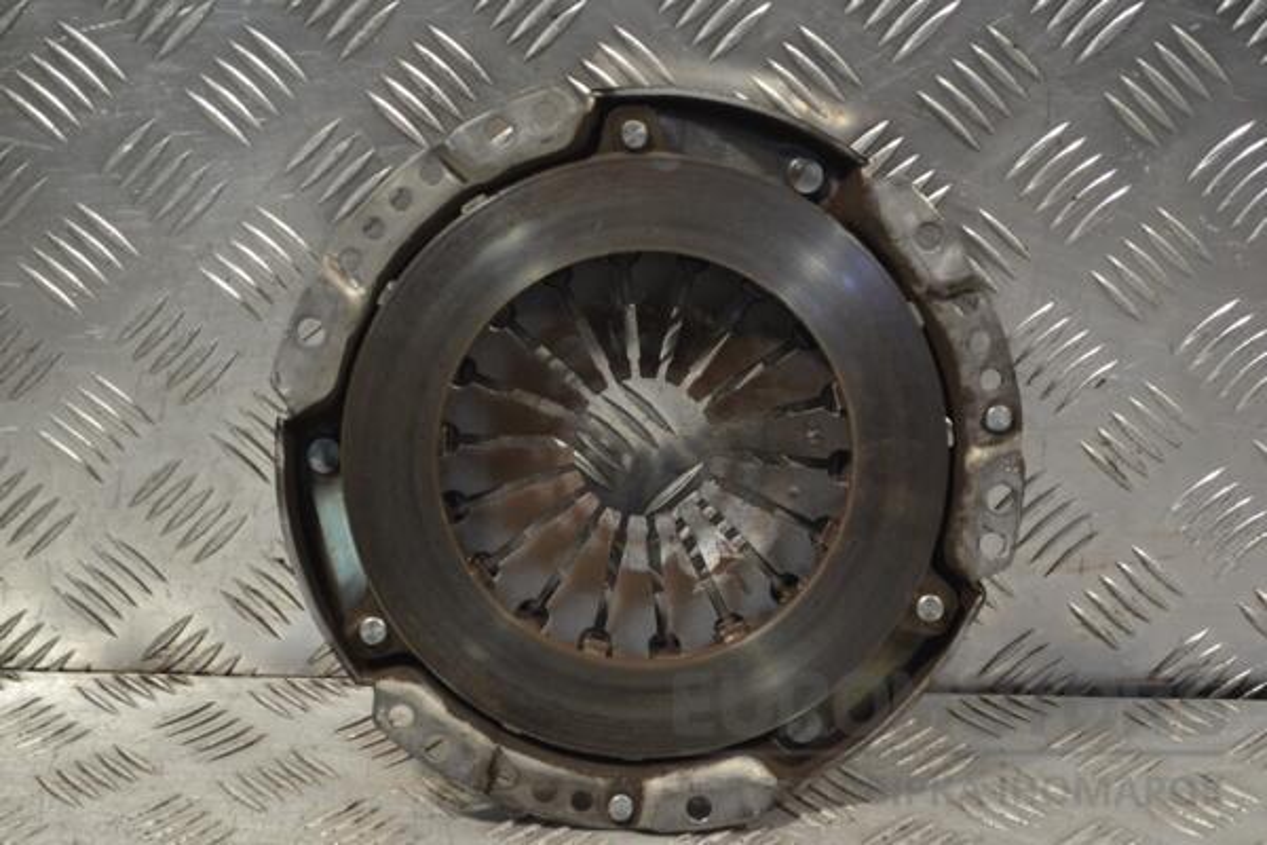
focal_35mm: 82
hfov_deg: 24.6
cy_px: 422
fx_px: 2903
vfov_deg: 16.6
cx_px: 634
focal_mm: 55
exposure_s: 1/60
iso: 500
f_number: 5.6
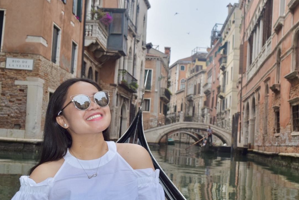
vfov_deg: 27.8
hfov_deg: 40.7
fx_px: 403
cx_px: 157
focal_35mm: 49
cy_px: 110
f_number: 6.3
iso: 100
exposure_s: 1/160
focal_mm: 29
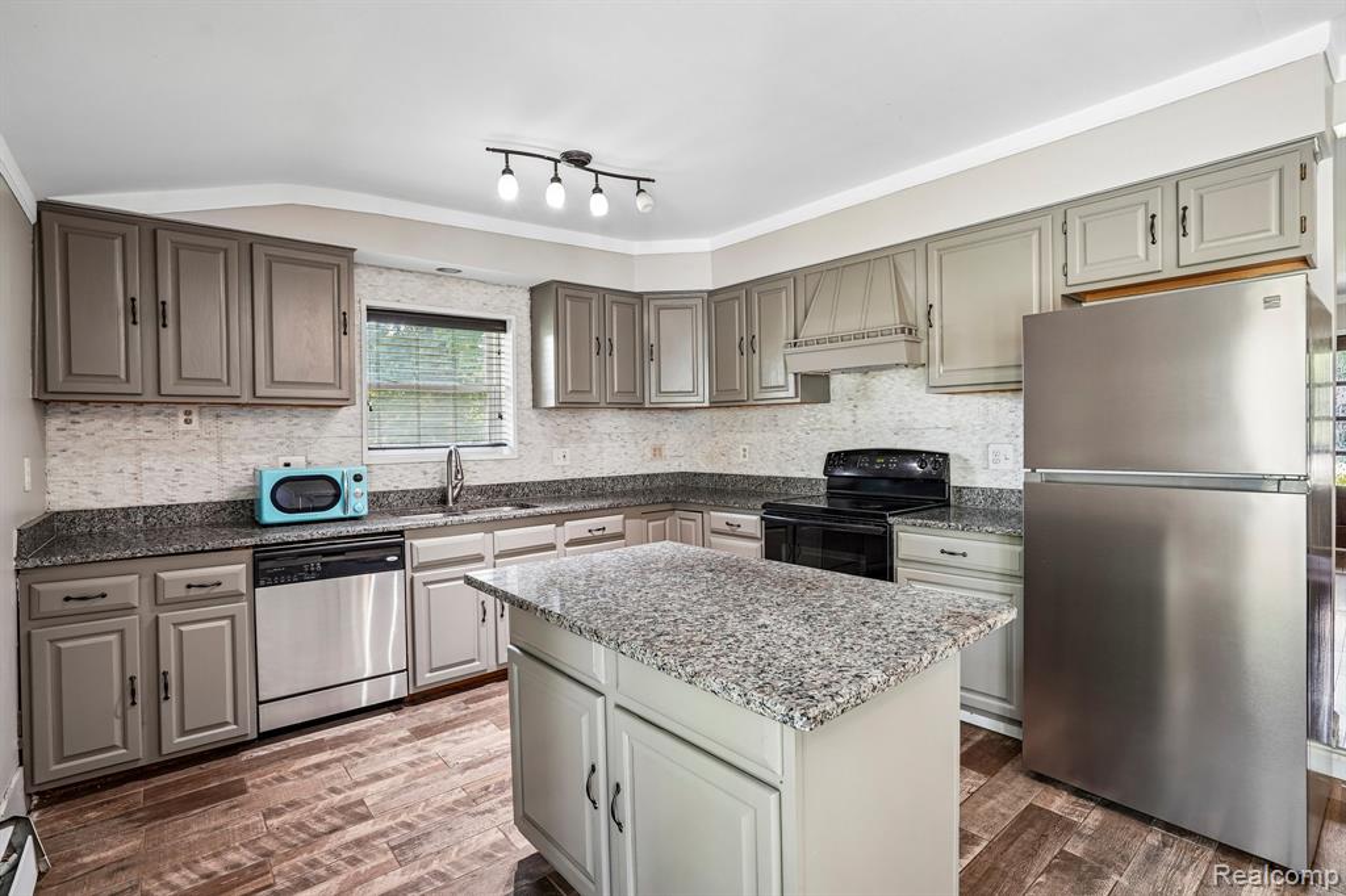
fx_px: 598
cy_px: 448
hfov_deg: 96.8
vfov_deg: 73.7
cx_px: 673
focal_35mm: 16
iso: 400
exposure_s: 1/5
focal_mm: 16
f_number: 8
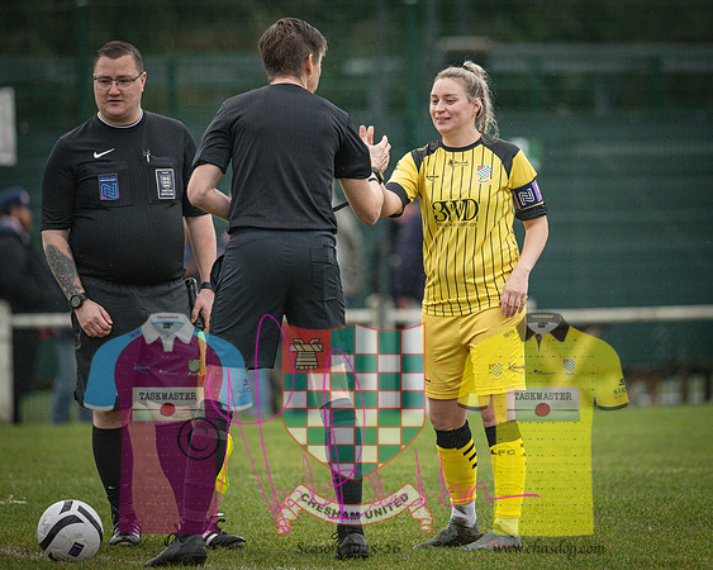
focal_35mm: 591
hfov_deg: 3.3
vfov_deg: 2.6
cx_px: 463
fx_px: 12459
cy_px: 196
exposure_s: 1/2000
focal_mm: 400
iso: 2000
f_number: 4.5
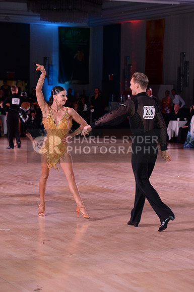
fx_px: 908
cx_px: 97
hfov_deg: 12.2
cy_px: 146
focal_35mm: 112
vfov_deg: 18.3
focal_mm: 112
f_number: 4.5
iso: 1600
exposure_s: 1/250
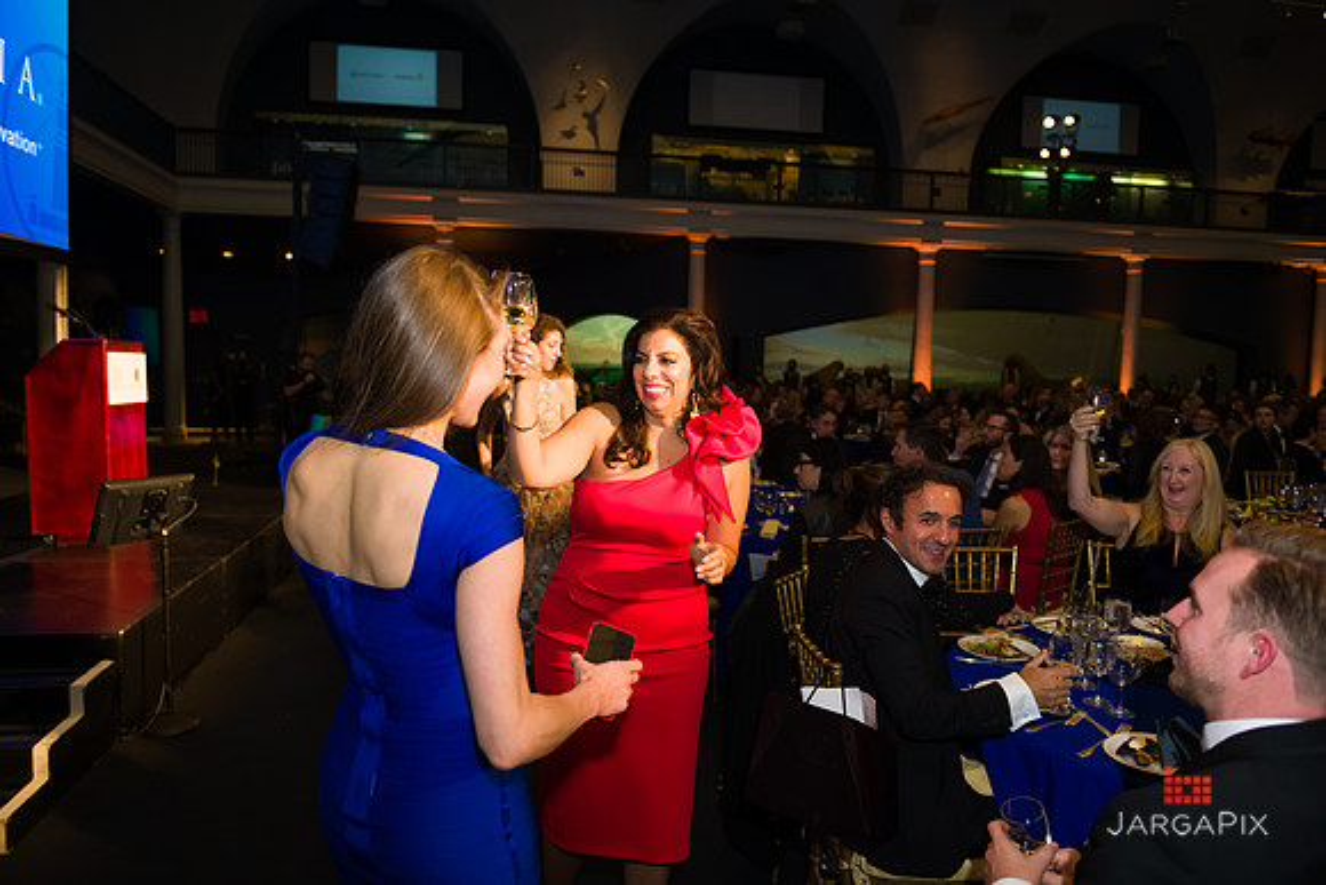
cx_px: 663
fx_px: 995
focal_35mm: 27
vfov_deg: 48.0
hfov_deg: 67.4
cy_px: 442
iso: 1250
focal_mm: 27
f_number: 3.2
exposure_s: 1/100
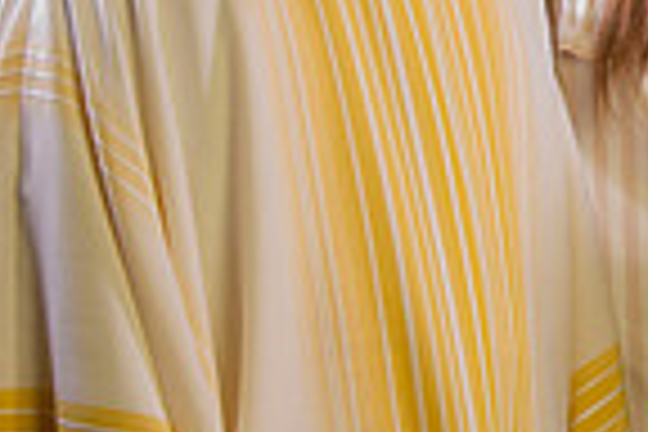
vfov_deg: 8.5
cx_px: 981
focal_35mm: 161
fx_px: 2898
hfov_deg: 12.1
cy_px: 180
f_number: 8
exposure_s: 1/200
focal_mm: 40
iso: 100
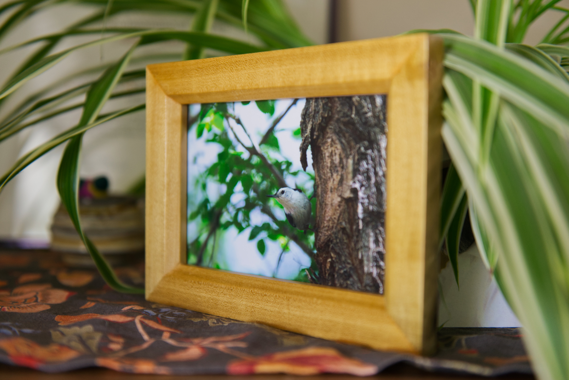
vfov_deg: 28.1
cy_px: 190
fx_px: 759
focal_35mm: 48
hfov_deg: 41.1
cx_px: 284
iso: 250
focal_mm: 48
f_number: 2.8
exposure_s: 1/80
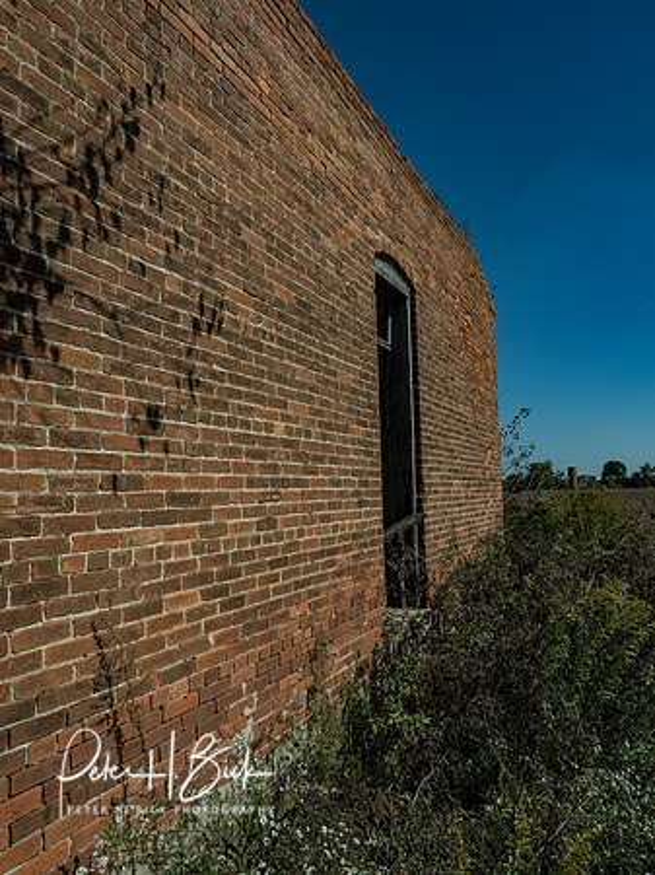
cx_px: 328
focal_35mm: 24
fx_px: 606
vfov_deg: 71.6
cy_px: 438
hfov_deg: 56.8
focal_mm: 12
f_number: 10
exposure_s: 1/400
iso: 250
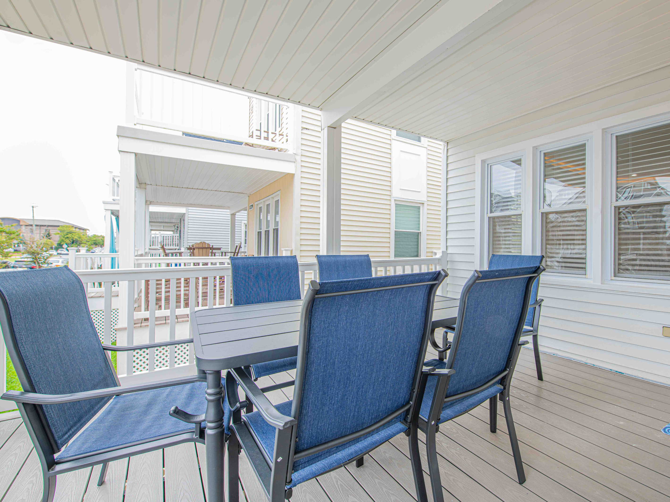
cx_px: 386
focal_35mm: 16
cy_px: 249
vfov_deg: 78.5
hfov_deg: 94.3
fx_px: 307
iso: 64
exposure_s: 1/13
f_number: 7.1
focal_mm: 14
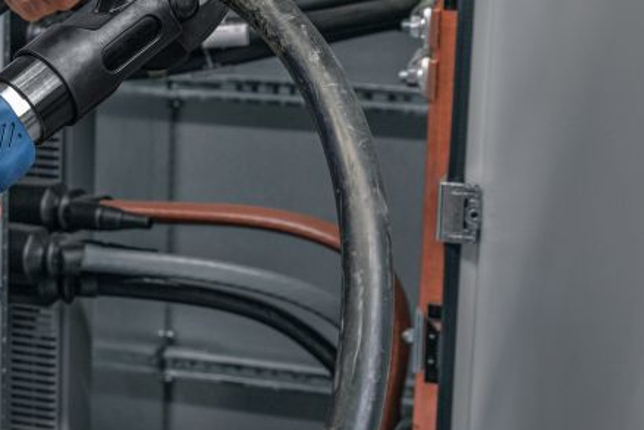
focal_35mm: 107
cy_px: 181
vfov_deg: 12.8
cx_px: 12
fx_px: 1915
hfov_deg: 18.6
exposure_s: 1/100
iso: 800
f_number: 5.6
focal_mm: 47
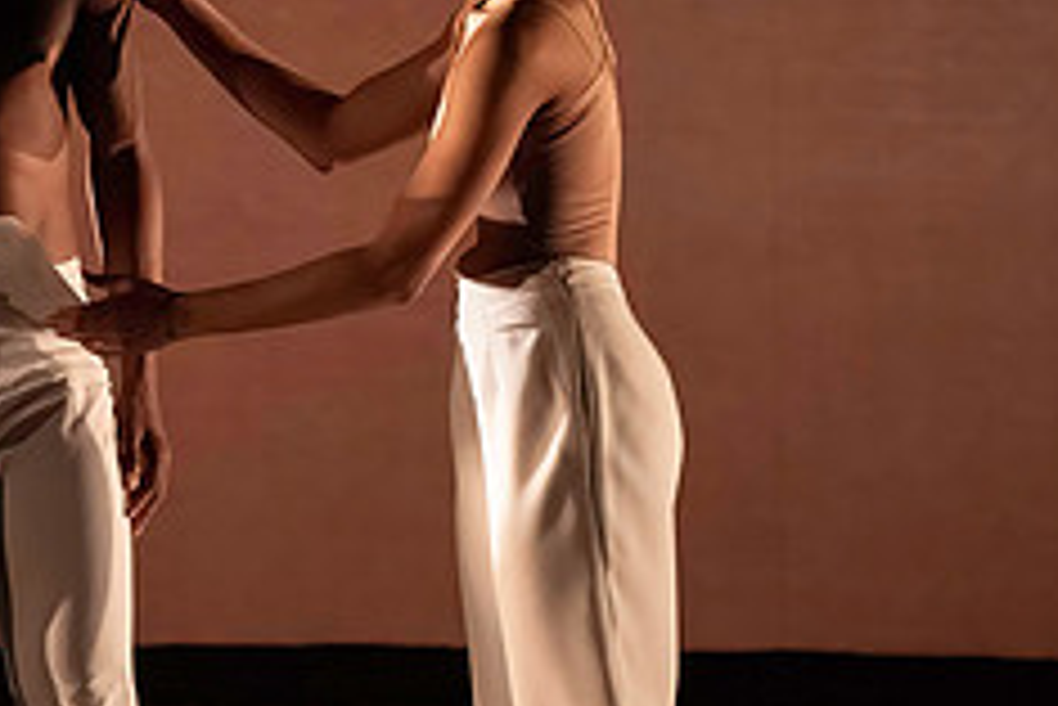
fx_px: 26495
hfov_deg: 2.3
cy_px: 466
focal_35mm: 901
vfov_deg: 1.5
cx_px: 121
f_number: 5.6
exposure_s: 1/400
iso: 25600
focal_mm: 336
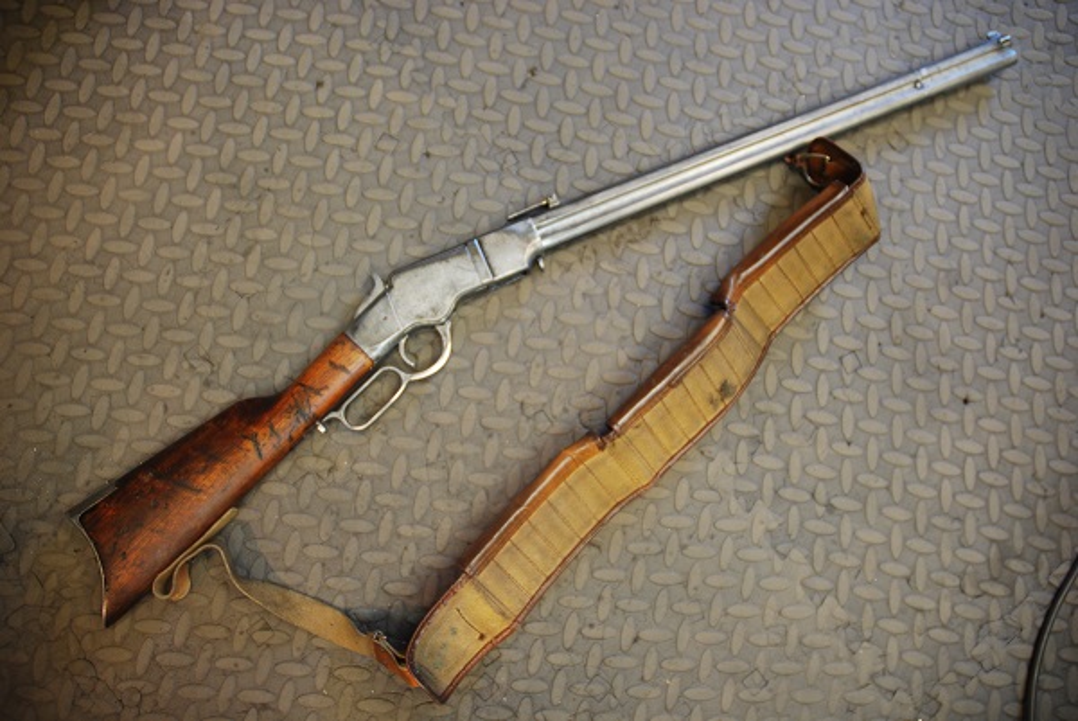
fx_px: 809
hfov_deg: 67.3
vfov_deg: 48.0
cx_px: 539
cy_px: 360
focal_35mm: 27
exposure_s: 1/30
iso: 450
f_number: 3.5
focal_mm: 18
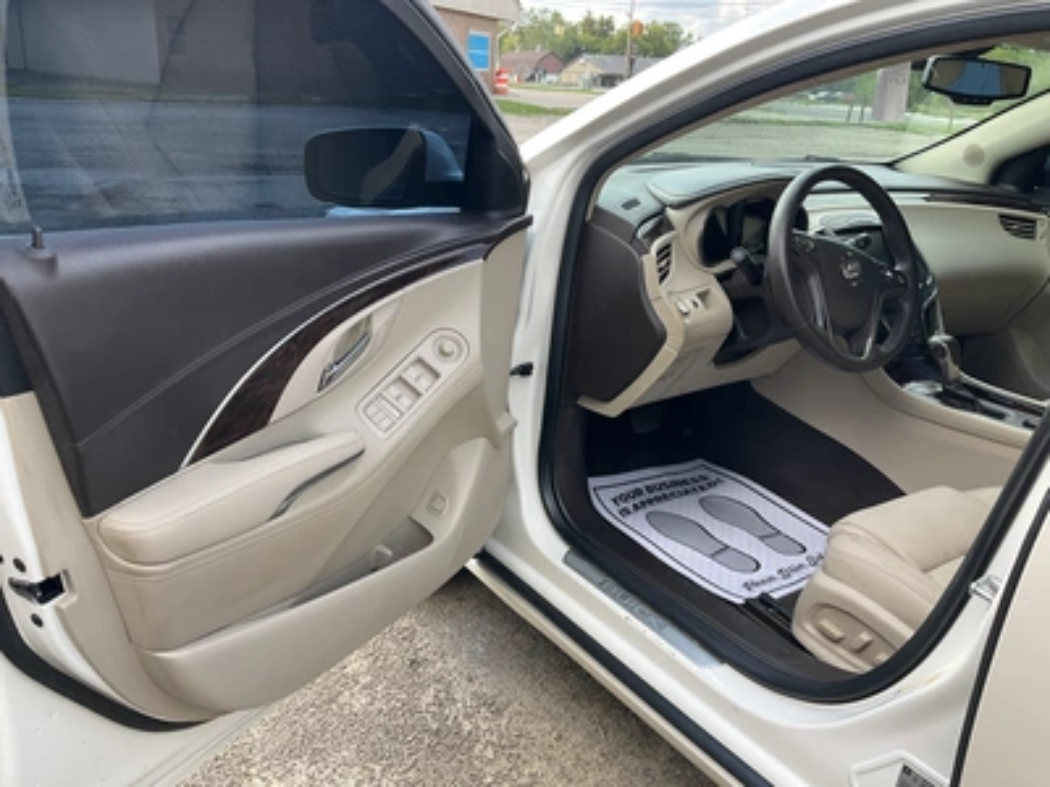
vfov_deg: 48.2
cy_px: 394
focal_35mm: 29
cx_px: 525
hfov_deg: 61.7
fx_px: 880
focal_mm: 3
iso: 20
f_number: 1.8
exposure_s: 1/188
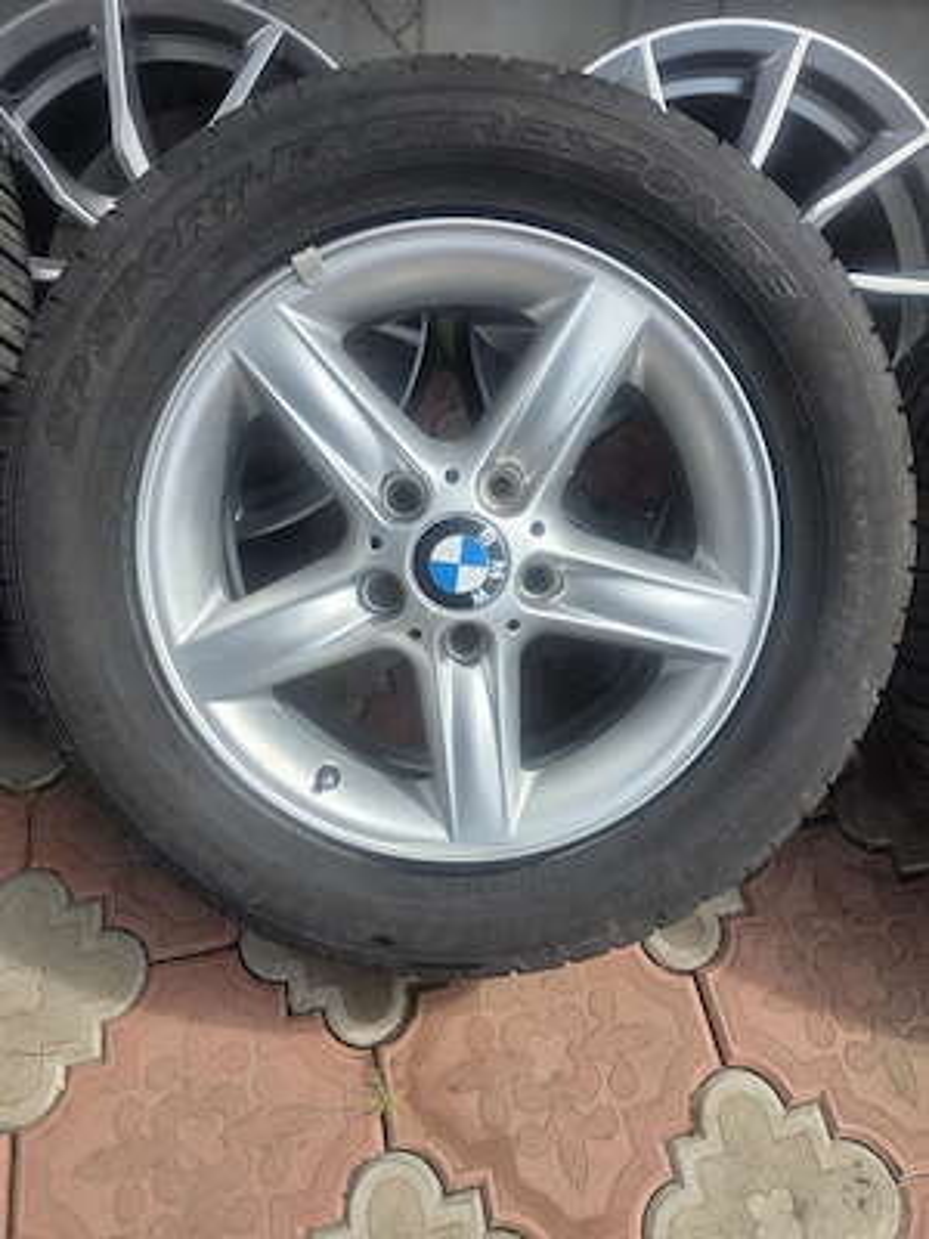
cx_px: 464
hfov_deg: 58.9
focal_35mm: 23
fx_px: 823
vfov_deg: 73.9
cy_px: 620
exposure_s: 1/2500
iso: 80
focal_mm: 6.3
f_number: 1.7
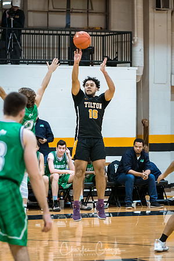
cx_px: 87
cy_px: 130
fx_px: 1305
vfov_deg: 11.4
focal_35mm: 180
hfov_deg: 7.6
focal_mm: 120
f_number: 2.8
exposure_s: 1/400
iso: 3200
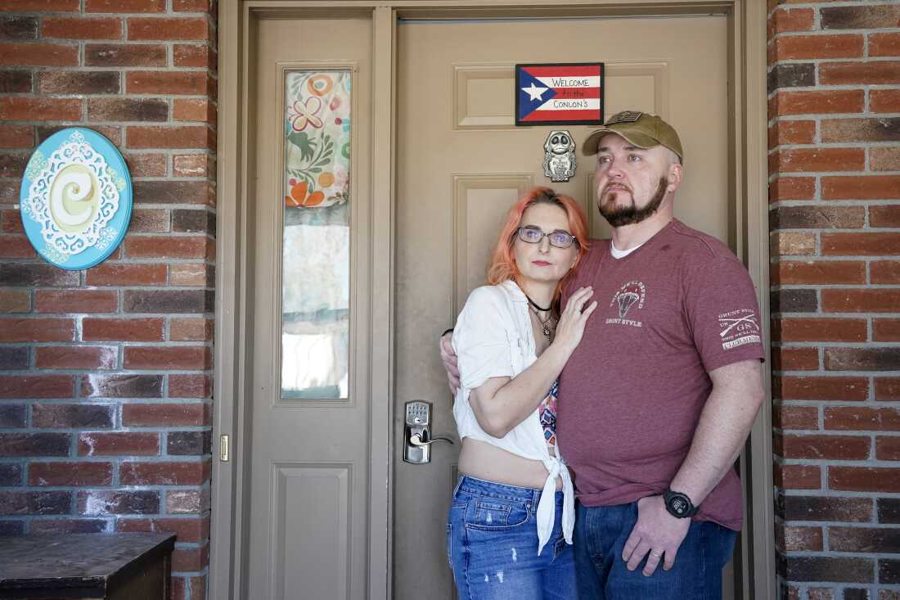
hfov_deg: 51.9
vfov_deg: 35.9
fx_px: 925
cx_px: 450
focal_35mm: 37
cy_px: 300
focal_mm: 37
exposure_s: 1/400
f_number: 5.6
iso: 2500
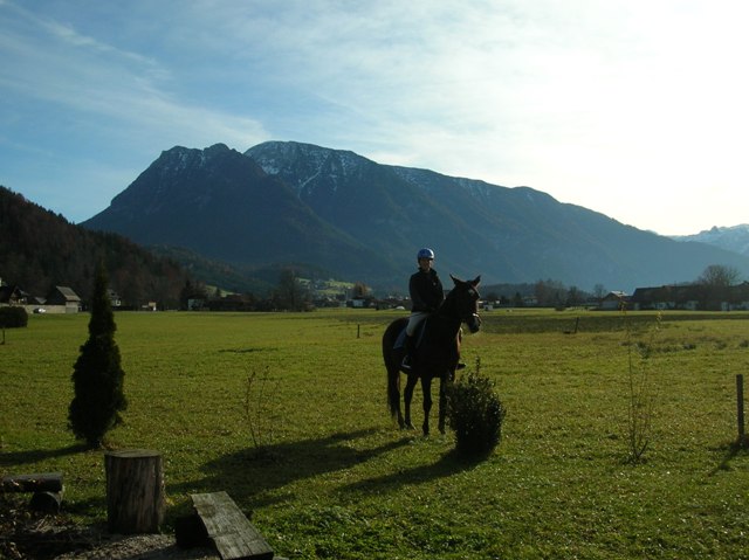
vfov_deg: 40.6
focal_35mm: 35
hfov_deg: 52.7
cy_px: 280
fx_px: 757
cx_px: 374
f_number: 5.6
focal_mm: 5.8
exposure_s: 1/450
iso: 50
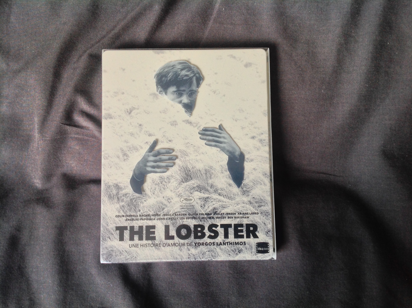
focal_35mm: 35
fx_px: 416
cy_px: 154
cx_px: 206
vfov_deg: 40.6
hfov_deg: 52.7
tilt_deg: -88.0
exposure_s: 1/30
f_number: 2.4
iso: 50
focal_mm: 4.28
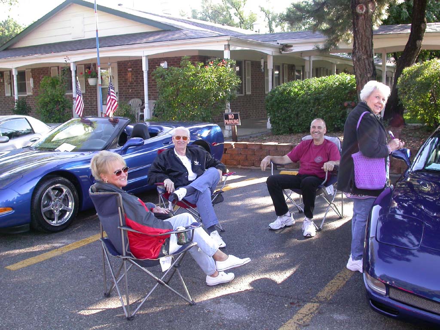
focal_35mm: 38
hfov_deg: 49.0
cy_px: 165
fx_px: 483
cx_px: 220
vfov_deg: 37.7
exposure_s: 1/73.5
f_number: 3.7
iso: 100
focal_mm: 7.85
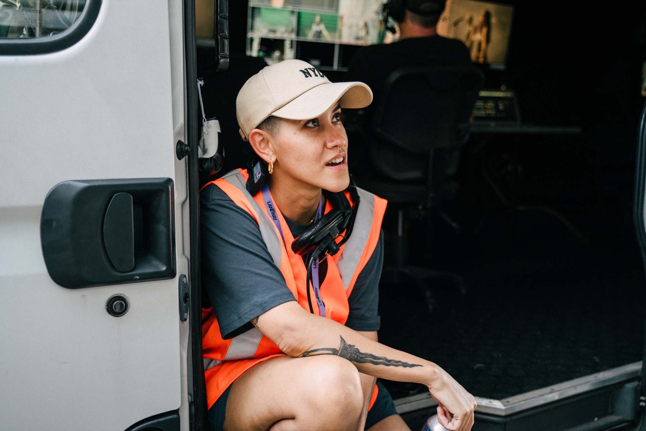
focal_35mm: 35
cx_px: 323
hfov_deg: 54.4
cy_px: 216
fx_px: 628
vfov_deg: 37.9
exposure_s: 1/100
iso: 400
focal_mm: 35
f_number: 2.8
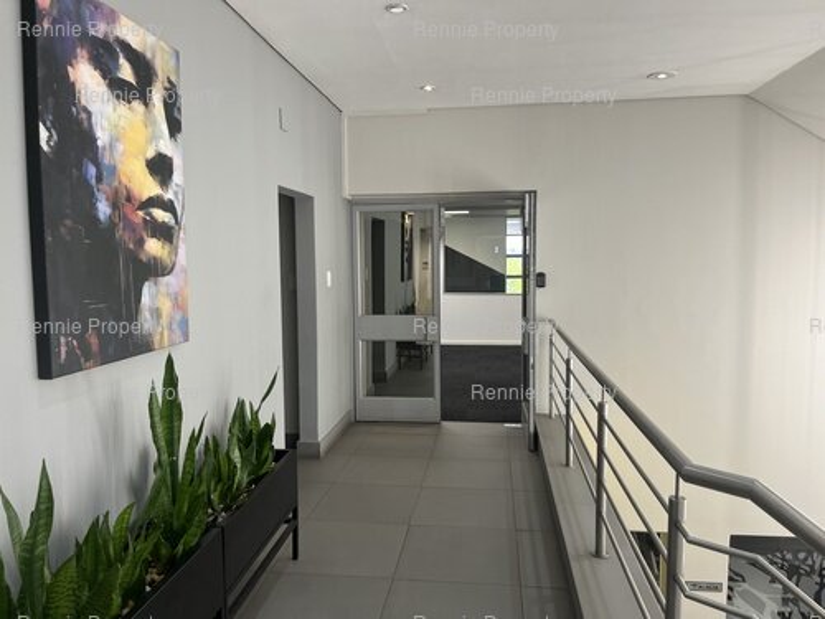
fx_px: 620
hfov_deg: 67.3
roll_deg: +0.3
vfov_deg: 53.1
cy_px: 310
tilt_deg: -2.4
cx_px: 412
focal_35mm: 26
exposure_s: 1/100
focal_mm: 5.1
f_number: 1.6
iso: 100
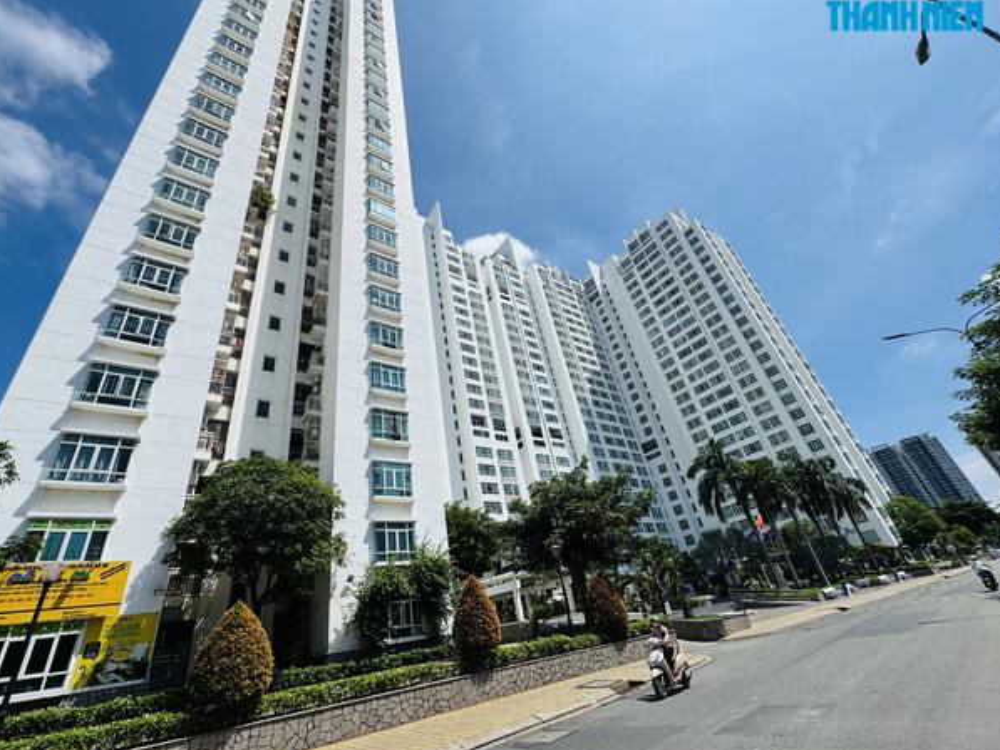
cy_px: 373
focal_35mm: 15
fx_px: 433
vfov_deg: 81.8
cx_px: 476
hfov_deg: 98.1
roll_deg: +9.0
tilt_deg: +31.2
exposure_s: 1/3717
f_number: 2.2
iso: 40
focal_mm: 2.22
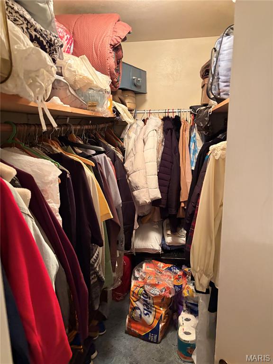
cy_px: 182
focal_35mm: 26
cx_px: 136
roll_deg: -0.2
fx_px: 273
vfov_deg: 67.3
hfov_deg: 53.1
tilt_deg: -10.8
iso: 1000
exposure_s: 1/30
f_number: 1.6
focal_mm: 5.96
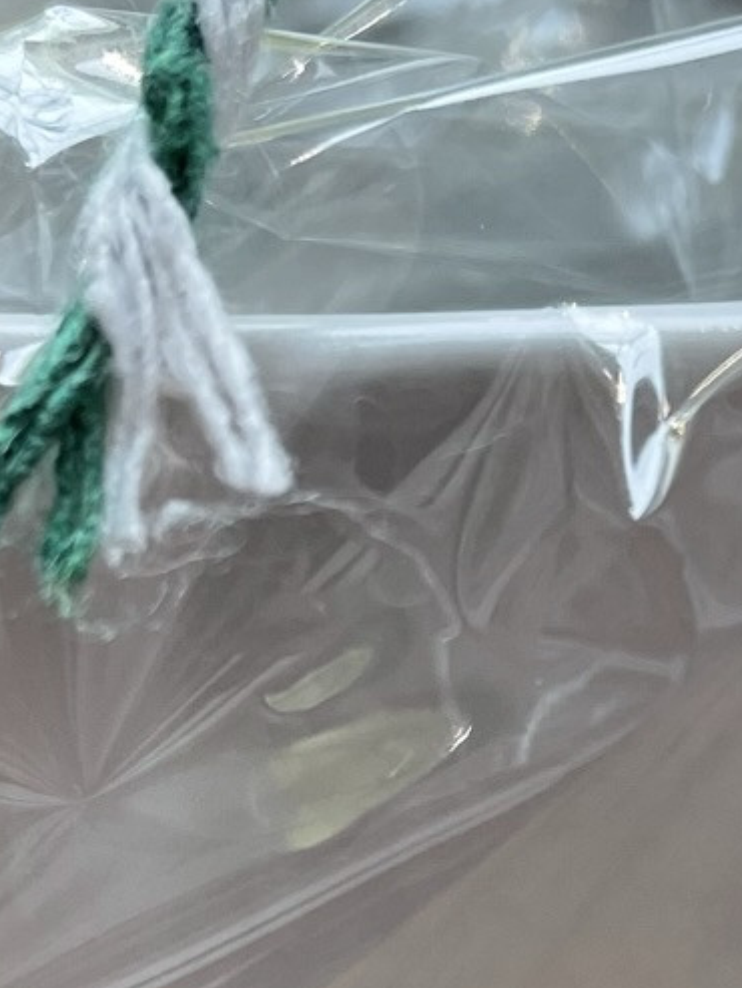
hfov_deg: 13.5
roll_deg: -0.1
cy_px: 1210
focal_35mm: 108
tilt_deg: -23.5
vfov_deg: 17.3
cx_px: 782
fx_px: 3085
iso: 80
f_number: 1.6
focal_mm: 4.2
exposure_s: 1/100
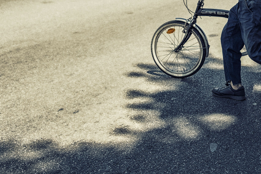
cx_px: 230
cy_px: 7
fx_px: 493
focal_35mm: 68
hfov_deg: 28.6
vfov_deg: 19.5
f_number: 2.8
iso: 250
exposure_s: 1/500
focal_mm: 23
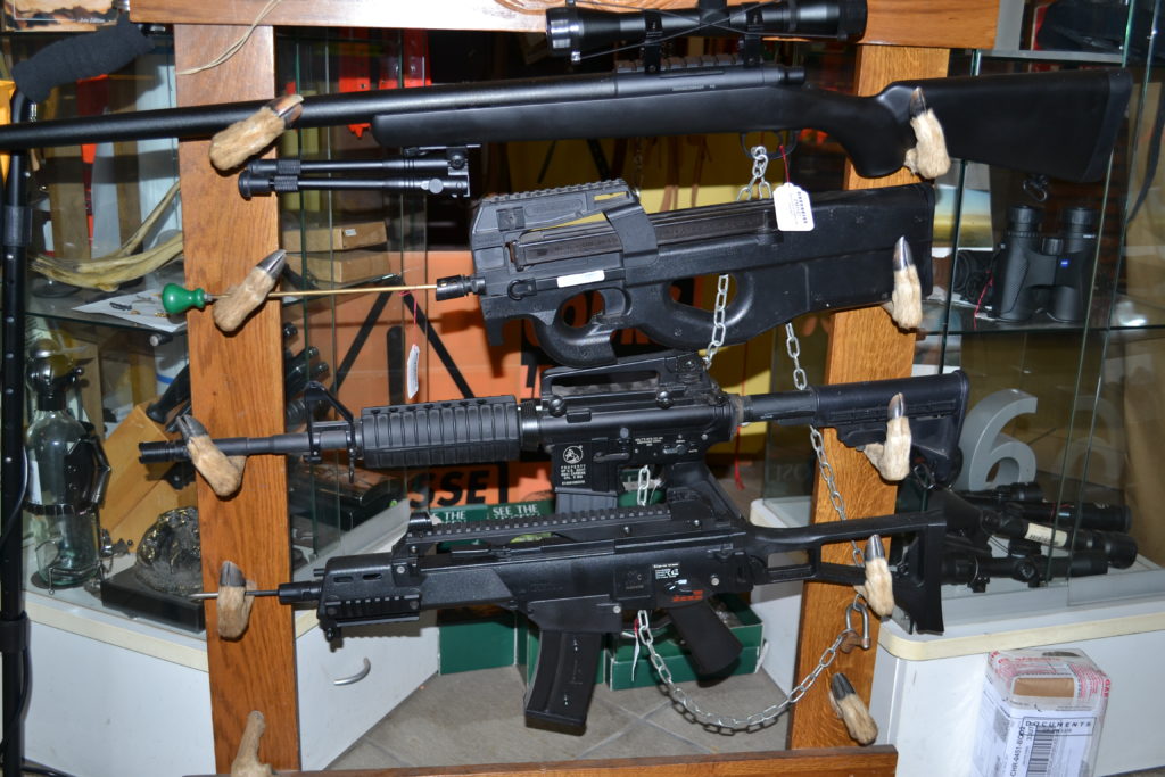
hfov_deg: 53.1
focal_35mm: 36
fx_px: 1165
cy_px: 388
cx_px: 582
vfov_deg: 36.9
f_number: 4.5
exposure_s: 1/60
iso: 100
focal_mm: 24
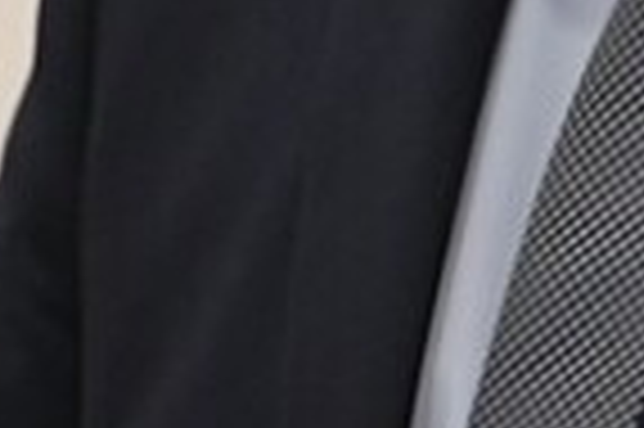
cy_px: -36
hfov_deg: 2.5
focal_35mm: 827
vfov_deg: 1.7
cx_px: 441
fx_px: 14777
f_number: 2.8
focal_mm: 87.1
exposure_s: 1/125
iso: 800
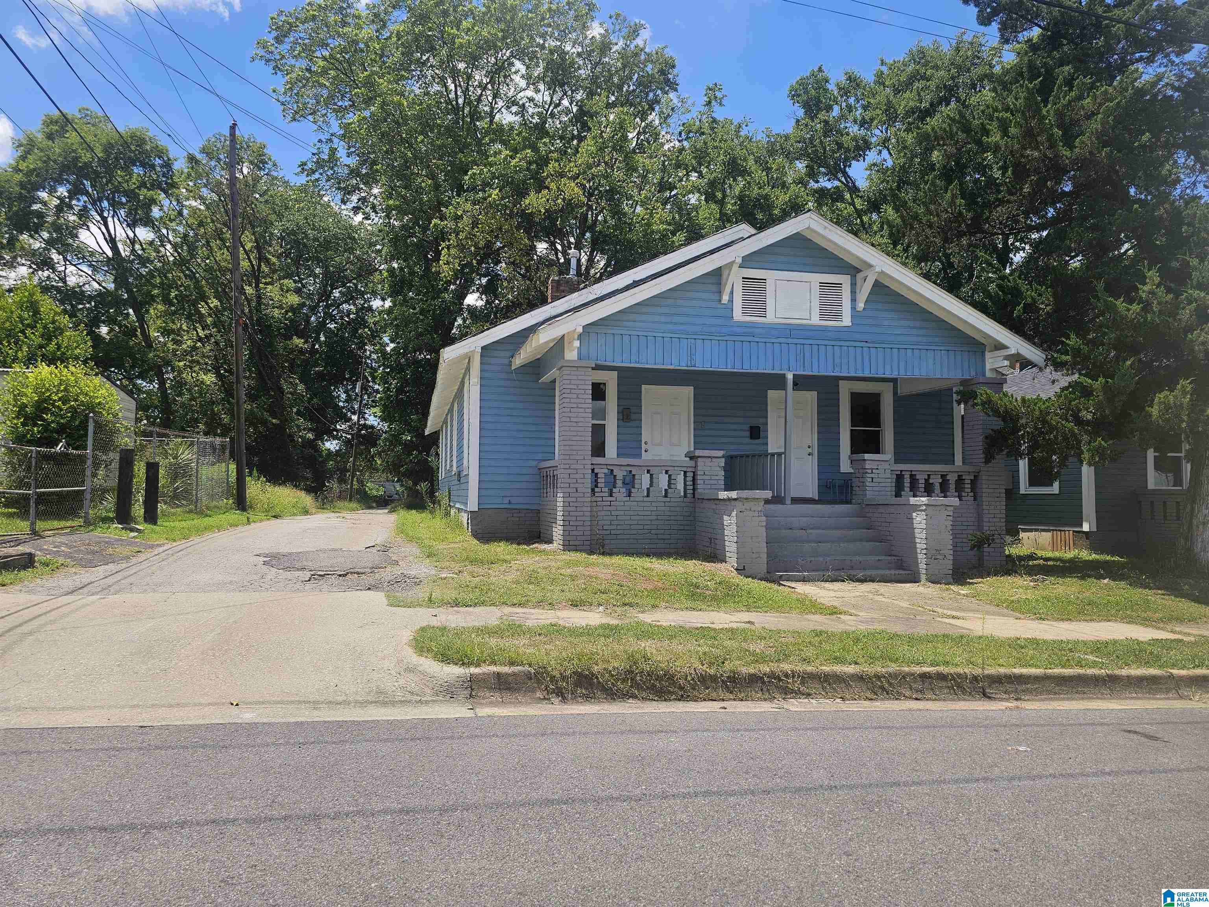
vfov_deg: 58.9
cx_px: 604
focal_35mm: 23
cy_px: 454
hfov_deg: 73.9
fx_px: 803
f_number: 1.7
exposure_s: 1/601
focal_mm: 6.3
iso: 10
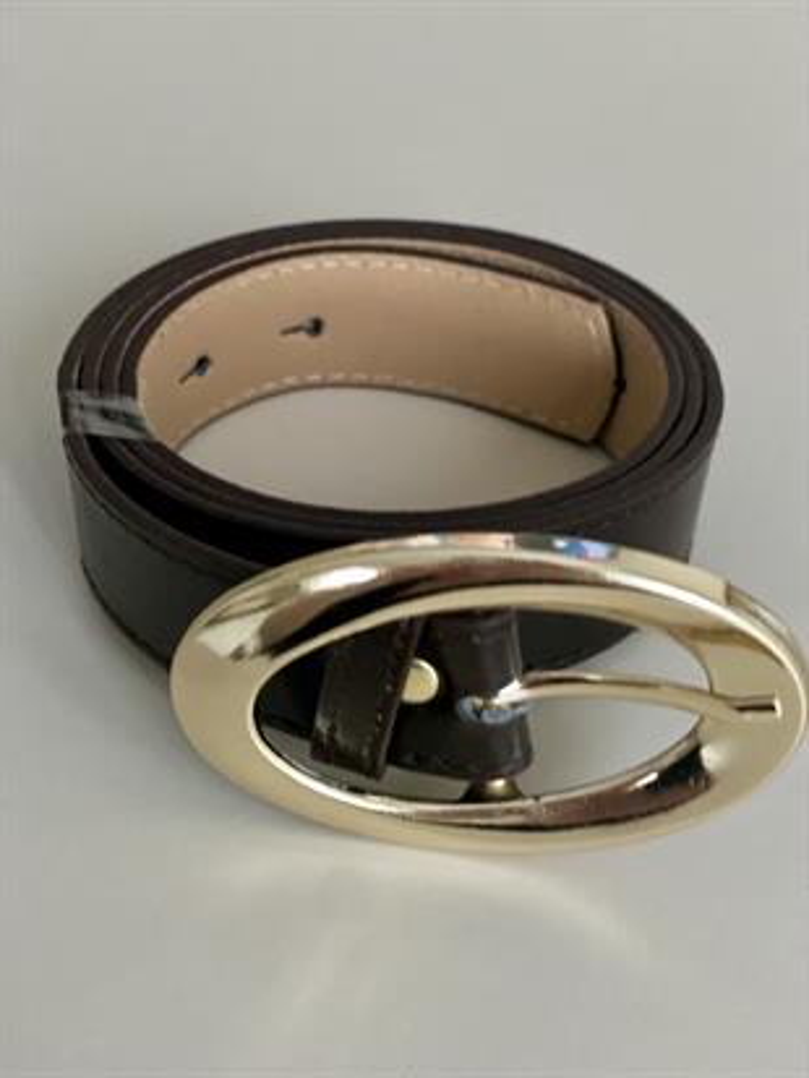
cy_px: 539
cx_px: 404
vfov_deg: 36.8
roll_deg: -6.2
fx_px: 1620
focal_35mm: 52
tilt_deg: -37.8
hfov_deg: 28.0
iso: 400
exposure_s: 1/14
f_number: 2
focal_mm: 6
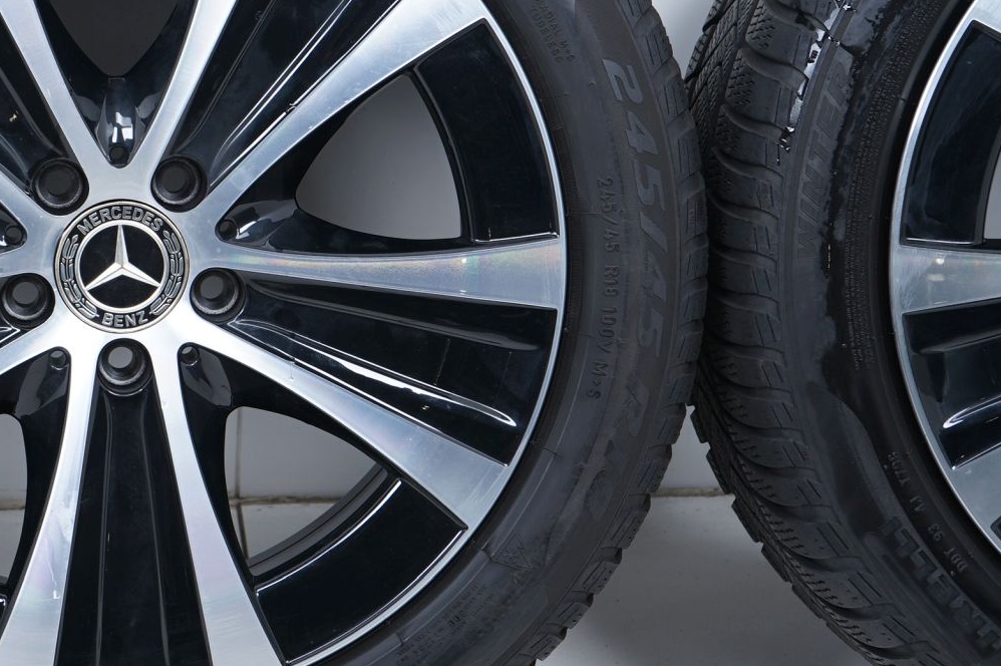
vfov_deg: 13.7
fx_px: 2779
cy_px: 257
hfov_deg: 20.1
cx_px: 123
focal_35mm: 100
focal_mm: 52
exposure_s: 1/125
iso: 250
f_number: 7.1
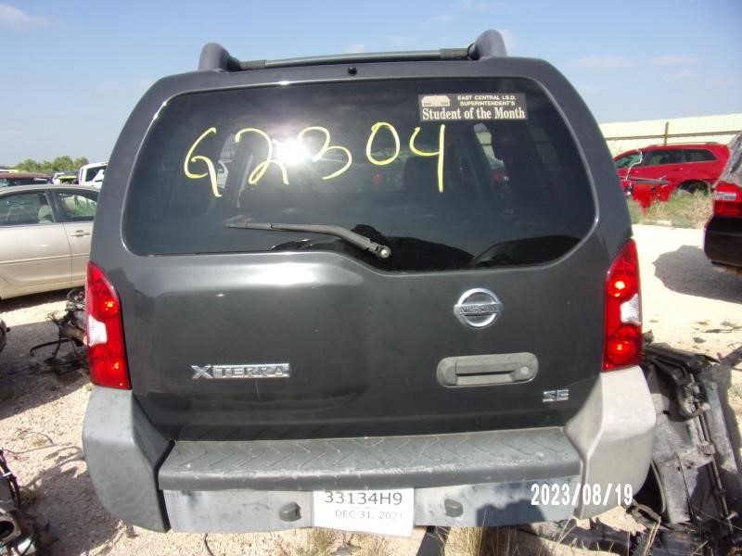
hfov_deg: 71.6
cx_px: 371
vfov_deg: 56.8
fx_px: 514
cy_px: 278
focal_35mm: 24
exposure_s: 1/900
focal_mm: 4.3
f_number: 3.3
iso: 80
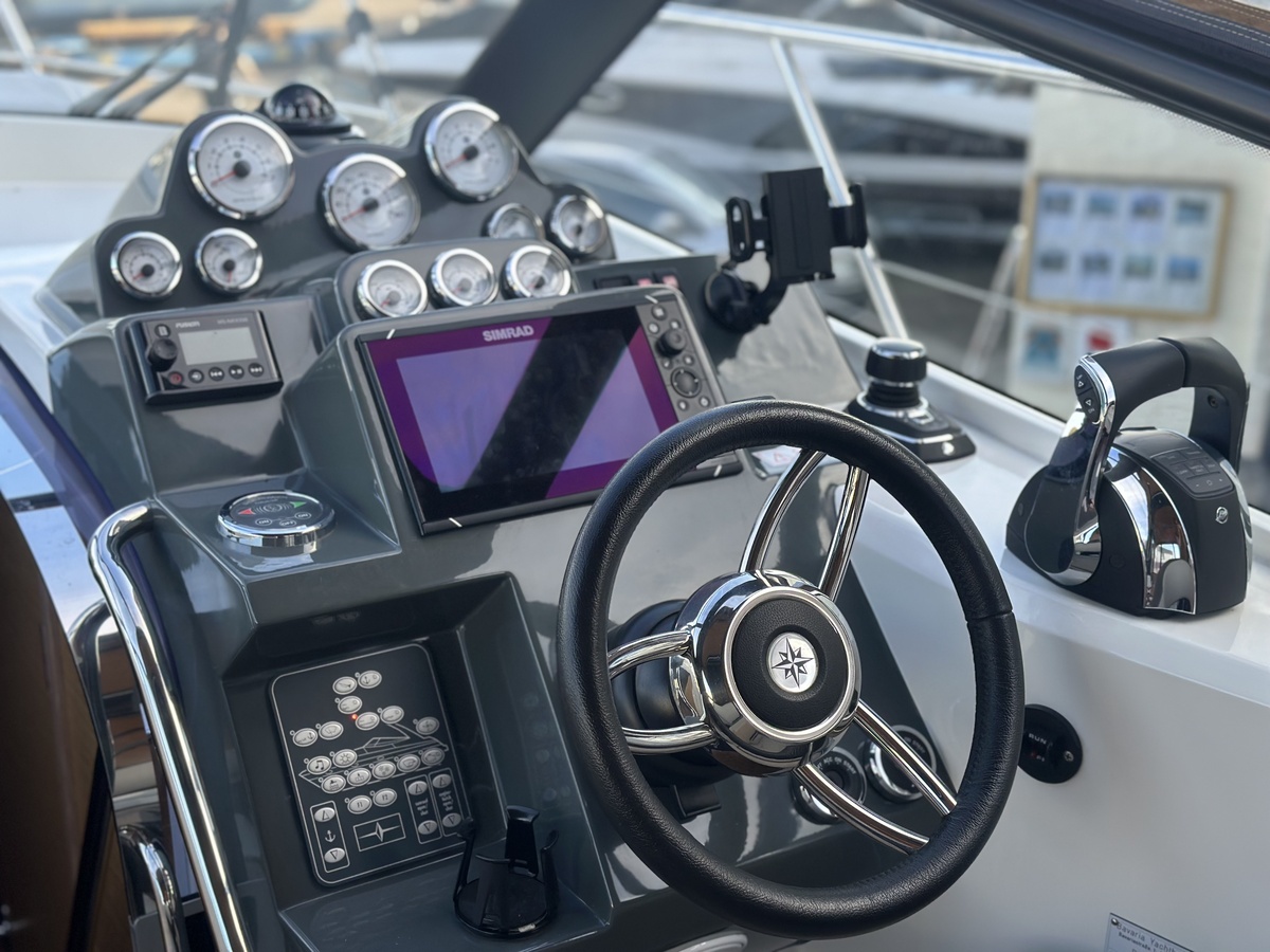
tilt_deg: -18.6
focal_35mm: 48
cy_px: 476
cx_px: 635
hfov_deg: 39.7
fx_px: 1761
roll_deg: -0.4
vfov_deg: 30.3
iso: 80
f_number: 1.78
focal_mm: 6.86
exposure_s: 1/729
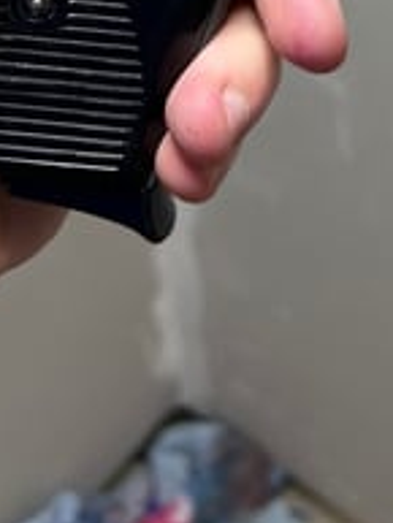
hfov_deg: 16.6
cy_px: -329
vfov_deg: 19.0
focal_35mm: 86
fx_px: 1300
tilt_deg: -28.2
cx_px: 444
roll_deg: +1.0
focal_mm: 5.7
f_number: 1.5
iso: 50
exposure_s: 1/909
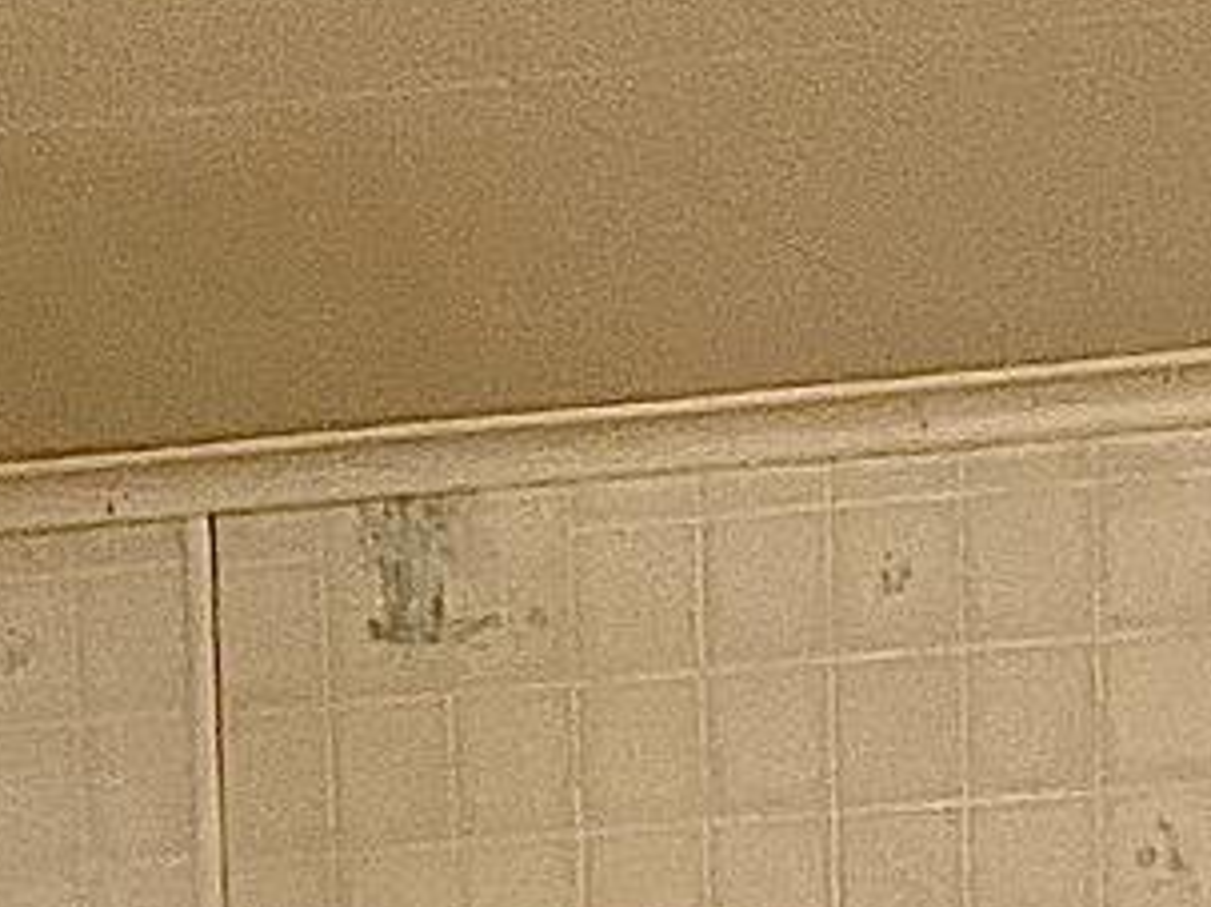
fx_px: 6155
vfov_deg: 7.2
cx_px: 2046
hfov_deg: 10.7
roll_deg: -0.6
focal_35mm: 176
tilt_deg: -6.8
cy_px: 3013
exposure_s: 1/60
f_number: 1.6
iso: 250
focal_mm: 4.2
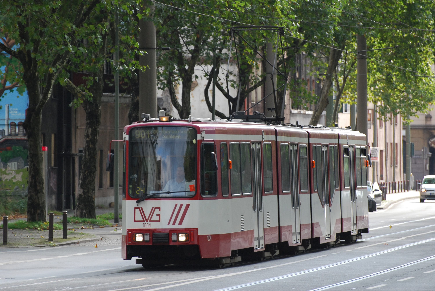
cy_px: 146
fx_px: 3993
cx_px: 218
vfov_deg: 4.2
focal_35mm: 330
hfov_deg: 6.2
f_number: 5.6
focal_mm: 220
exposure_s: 1/500
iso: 500
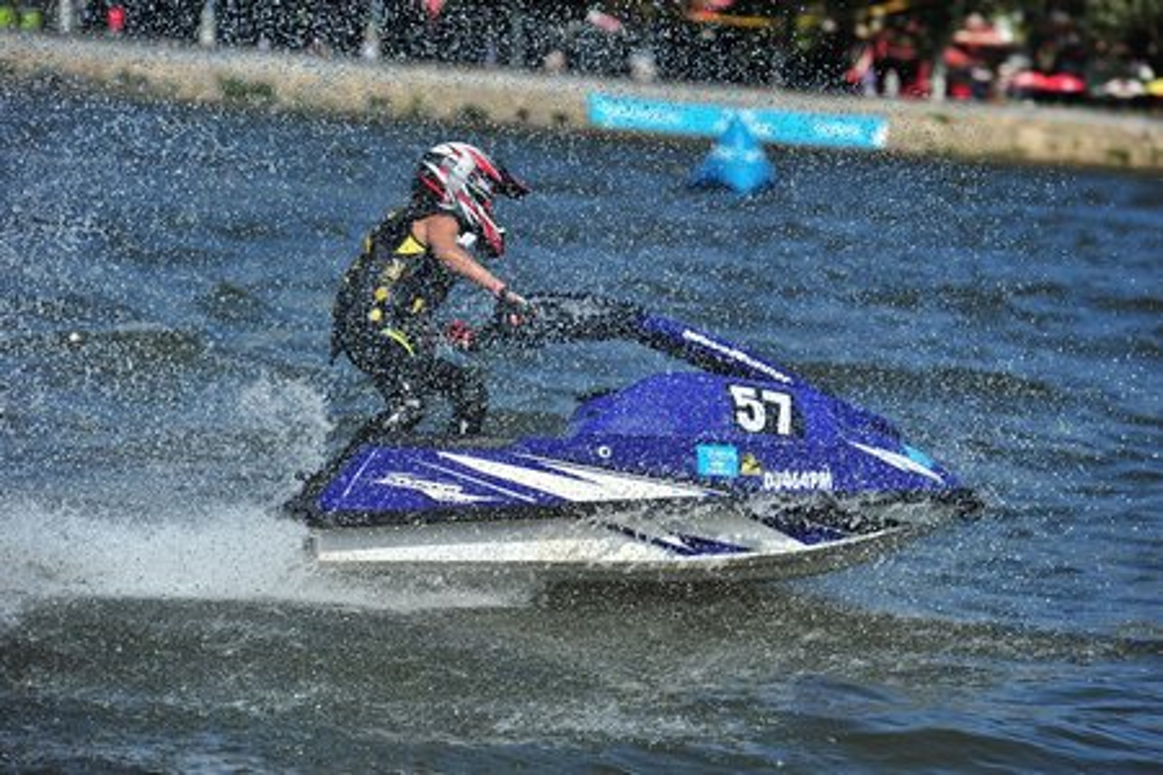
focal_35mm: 155
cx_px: 582
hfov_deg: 13.2
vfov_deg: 8.9
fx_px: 5007
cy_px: 388
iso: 200
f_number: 5.6
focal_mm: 155
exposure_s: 1/2000
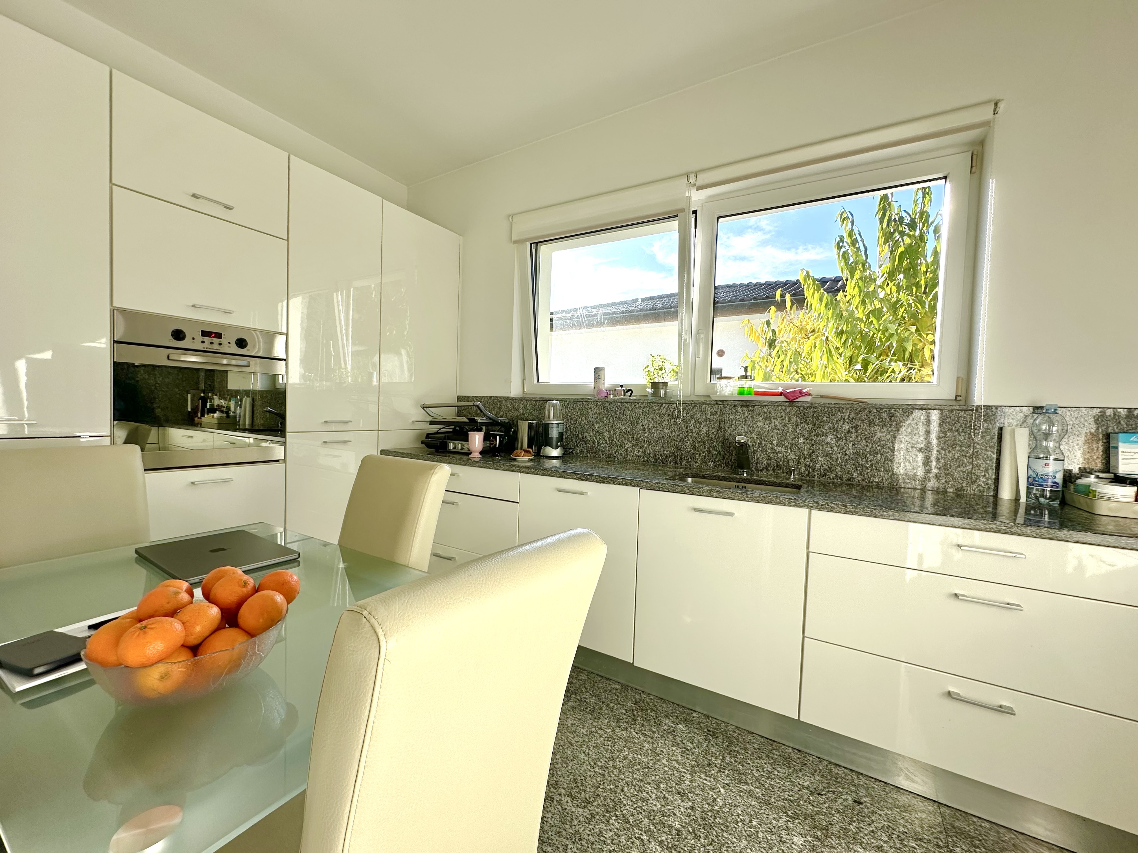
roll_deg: -1.3
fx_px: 460
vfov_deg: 85.7
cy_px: 426
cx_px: 569
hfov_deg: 102.1
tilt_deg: -2.3
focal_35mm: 14
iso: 40
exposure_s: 1/461
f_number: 2.2
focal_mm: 2.22
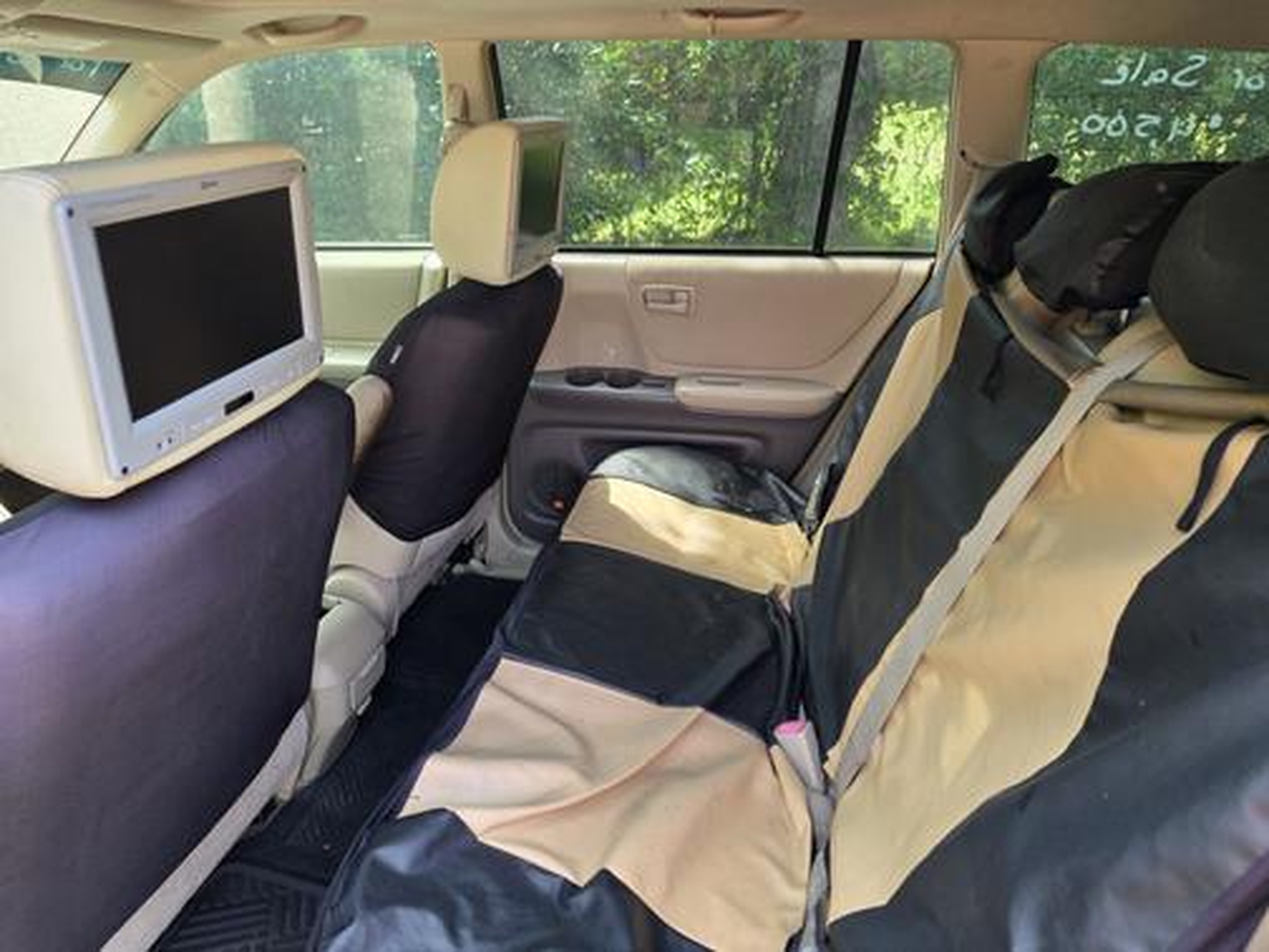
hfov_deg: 73.9
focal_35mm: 23
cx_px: 634
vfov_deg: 58.9
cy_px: 476
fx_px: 843
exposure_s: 1/180
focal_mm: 6.25
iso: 80
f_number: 1.7
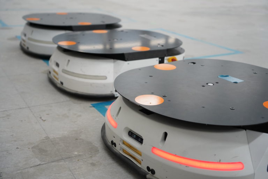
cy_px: 90
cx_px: 134
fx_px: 350
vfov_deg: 28.6
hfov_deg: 41.9
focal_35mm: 47
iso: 2500
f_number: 3.5
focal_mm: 47
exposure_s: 1/800
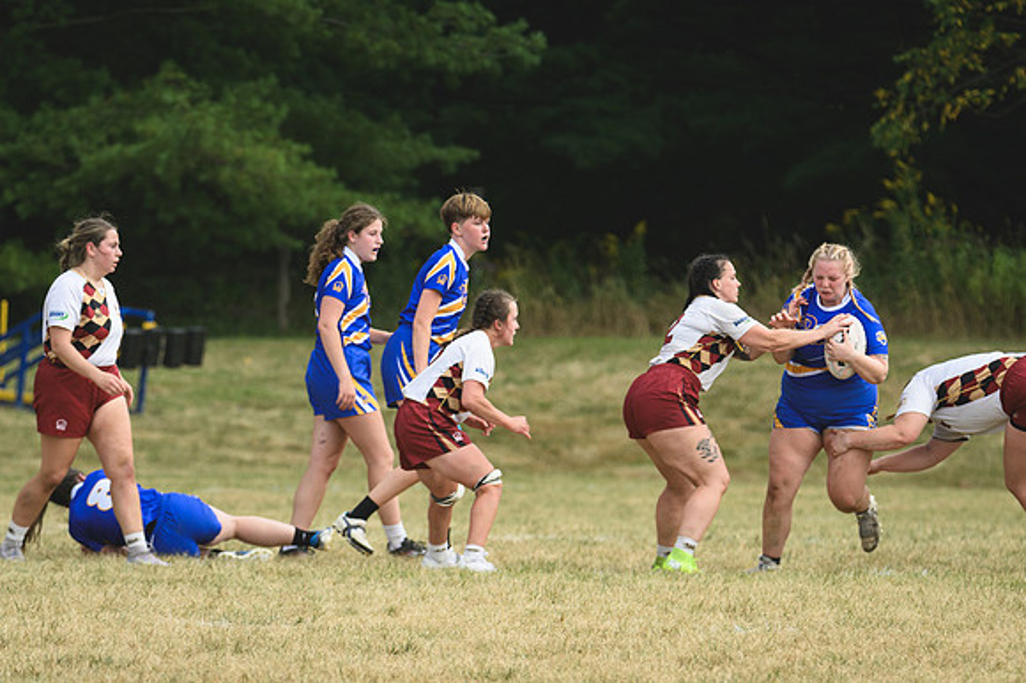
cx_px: 513
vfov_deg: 2.7
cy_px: 342
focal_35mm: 510
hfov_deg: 4.0
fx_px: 14526
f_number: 6
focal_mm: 340
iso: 450
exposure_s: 1/1000
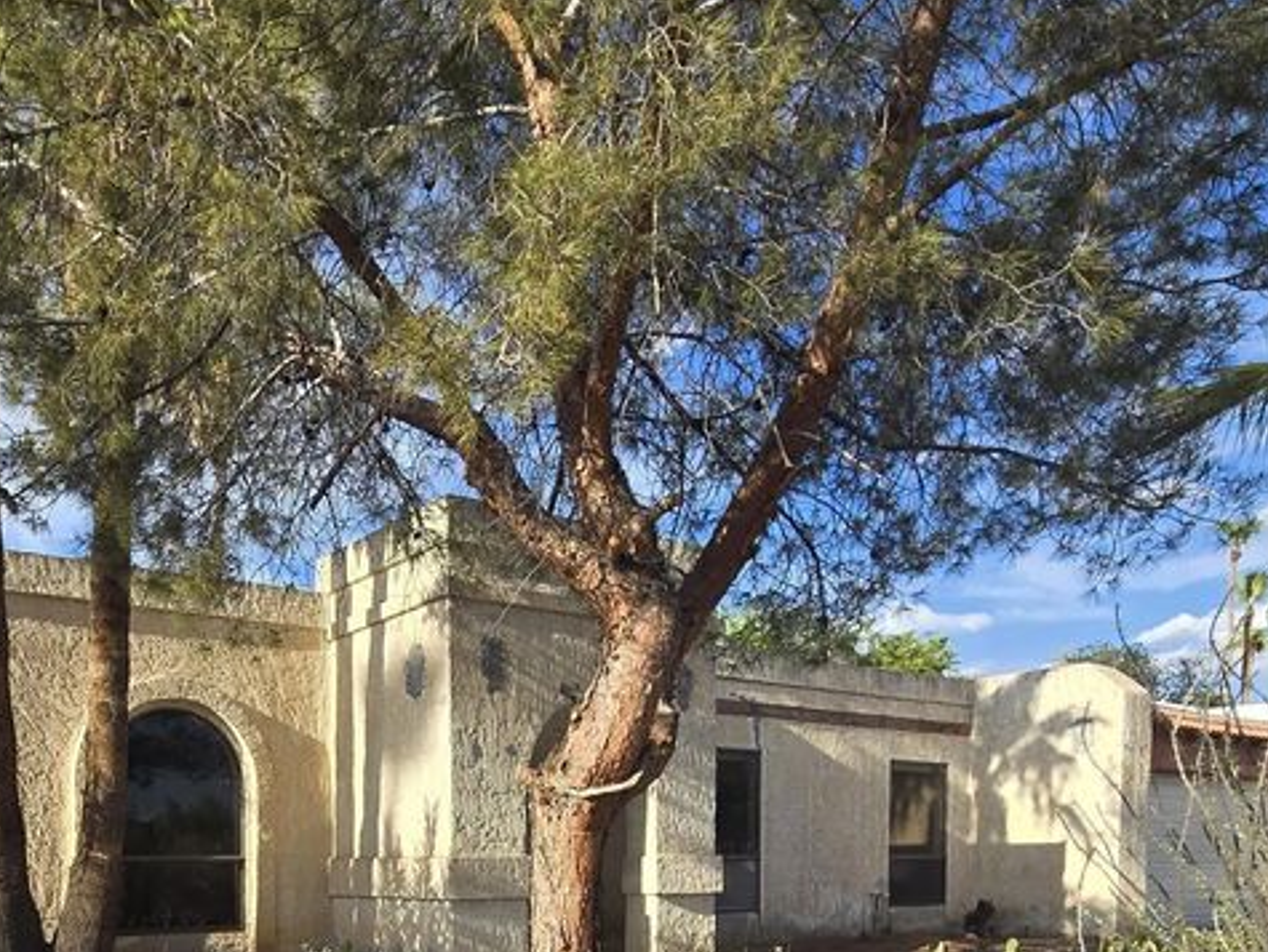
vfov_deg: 43.8
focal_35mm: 28
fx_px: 1026
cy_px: 915
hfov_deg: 61.3
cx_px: 384
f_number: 2.2
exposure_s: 1/1321
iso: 50
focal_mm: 2.2
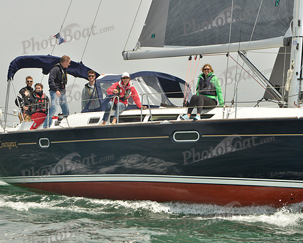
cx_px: 149
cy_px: 123
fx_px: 1292
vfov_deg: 10.7
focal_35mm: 144
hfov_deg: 13.4
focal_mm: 122
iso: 560
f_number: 11
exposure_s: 1/1250
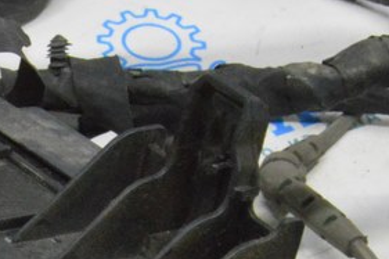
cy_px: 402
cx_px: -73
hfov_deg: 12.3
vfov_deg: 8.2
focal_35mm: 164
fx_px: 1771
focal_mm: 30
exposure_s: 1/15
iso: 6400
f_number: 20
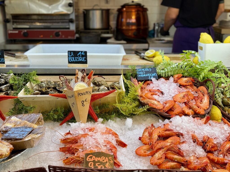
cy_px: 86
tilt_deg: -13.9
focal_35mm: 48
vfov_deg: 30.3
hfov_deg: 39.7
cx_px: 115
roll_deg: -0.2
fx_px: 319
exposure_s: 1/100
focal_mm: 6.76
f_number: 1.78
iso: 50
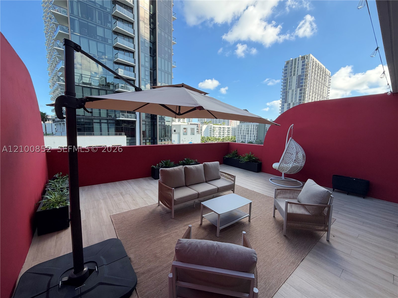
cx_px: 199
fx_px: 161
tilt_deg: -5.3
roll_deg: -0.8
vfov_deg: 85.7
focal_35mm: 14
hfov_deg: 102.1
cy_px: 149
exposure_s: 1/502
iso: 50
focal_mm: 2.22
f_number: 2.2
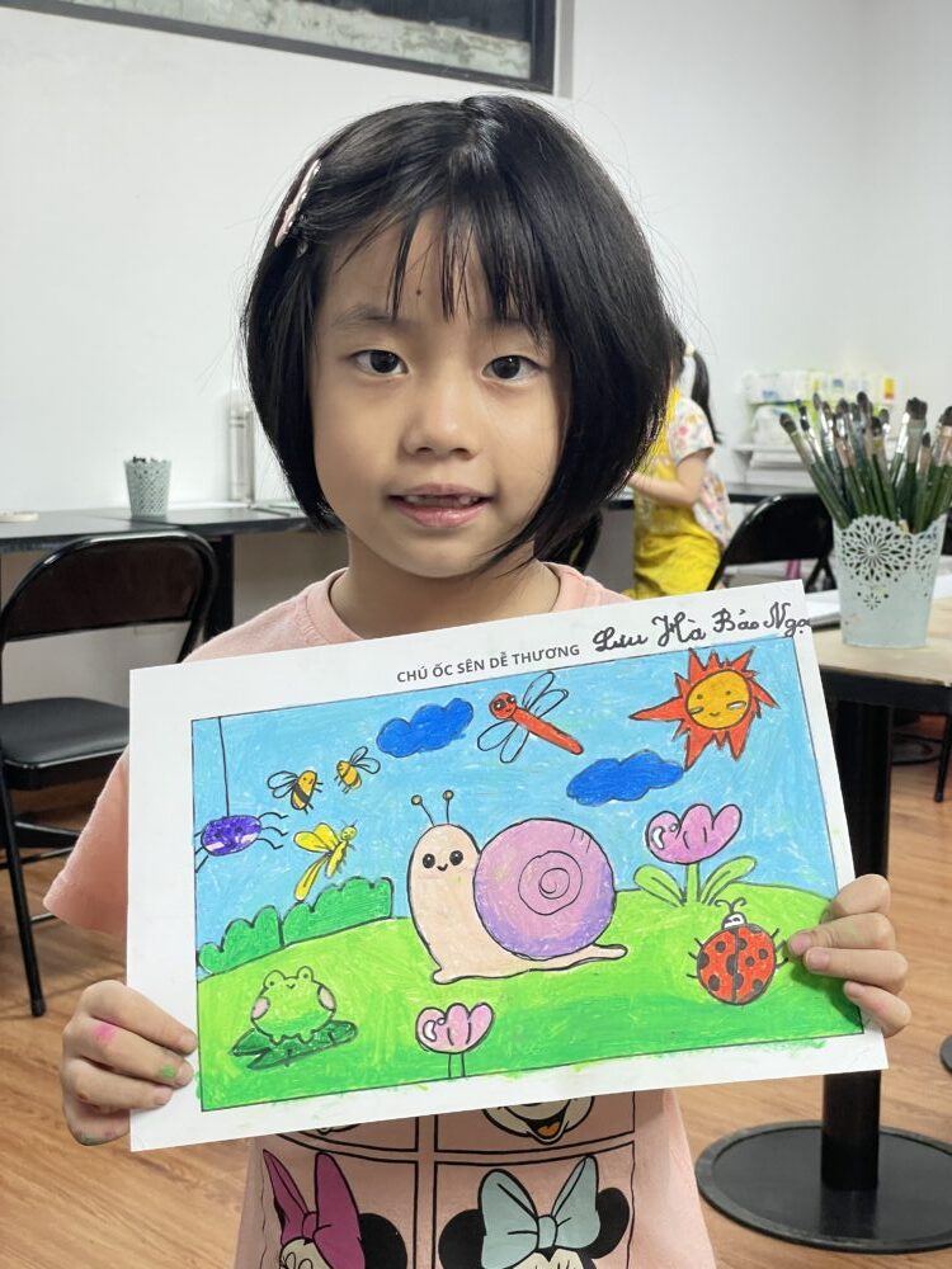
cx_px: 476
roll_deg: -0.5
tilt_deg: -7.6
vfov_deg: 36.8
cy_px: 634
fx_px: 1907
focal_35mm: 52
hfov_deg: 28.0
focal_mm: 6
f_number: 2
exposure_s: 1/100
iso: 125
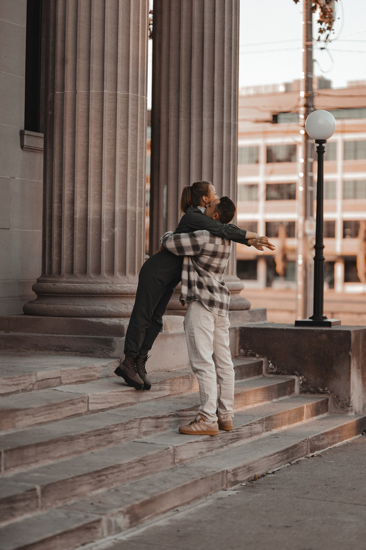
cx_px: 183
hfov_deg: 16.1
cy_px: 275
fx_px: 1296
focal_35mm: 85
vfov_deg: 23.9
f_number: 1.6
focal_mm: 85
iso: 100
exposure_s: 1/640
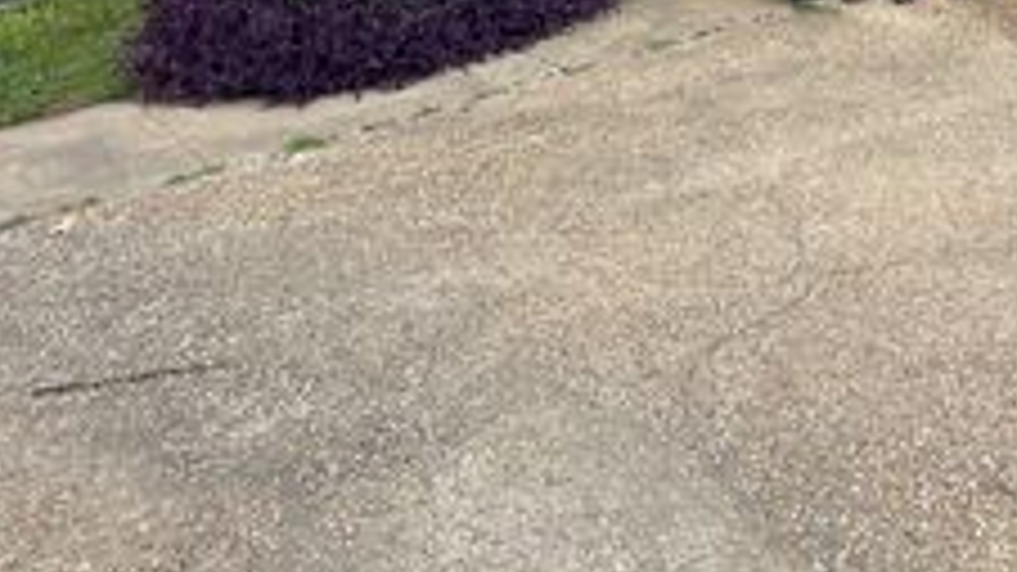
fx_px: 1213
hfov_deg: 43.1
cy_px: -435
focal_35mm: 45
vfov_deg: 20.0
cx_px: 832
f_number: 2.2
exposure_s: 1/289
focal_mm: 2.22
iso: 25
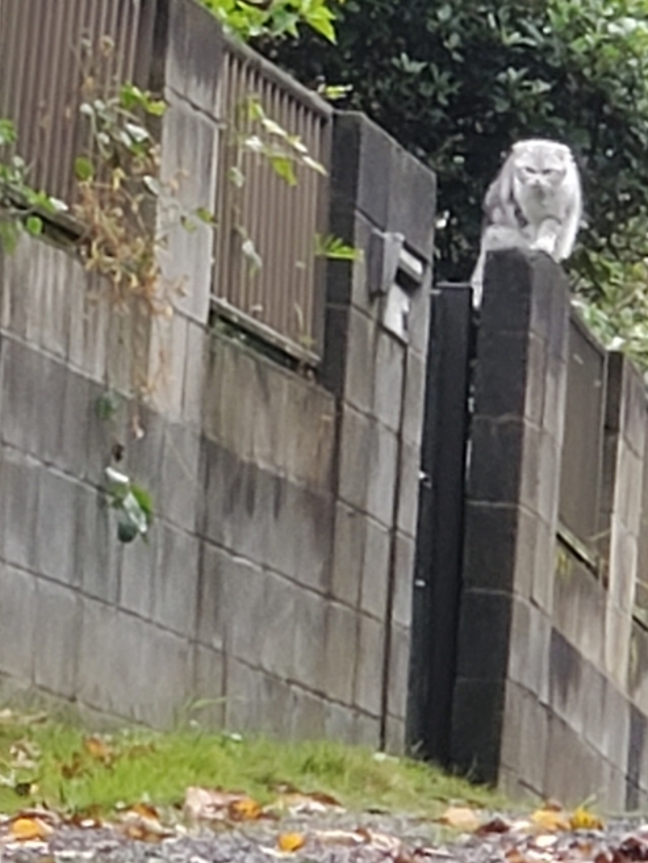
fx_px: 2370
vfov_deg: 20.5
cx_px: 85
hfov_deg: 15.4
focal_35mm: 95
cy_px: 218
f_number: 2.4
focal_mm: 6
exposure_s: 1/100
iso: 64
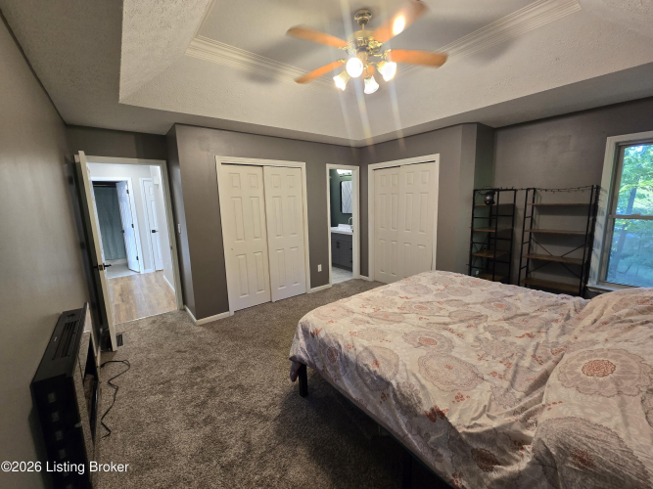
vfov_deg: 89.9
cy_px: 244
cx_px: 326
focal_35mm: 13
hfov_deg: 106.2
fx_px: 245
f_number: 2.2
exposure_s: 1/60
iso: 160
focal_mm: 2.2
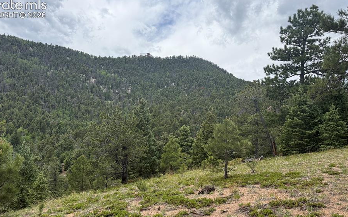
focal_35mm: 29
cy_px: 132
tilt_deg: +2.8
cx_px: 169
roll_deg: -2.4
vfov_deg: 42.9
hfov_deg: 64.6
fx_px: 275
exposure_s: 1/3953
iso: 100
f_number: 1.78
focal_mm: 6.76
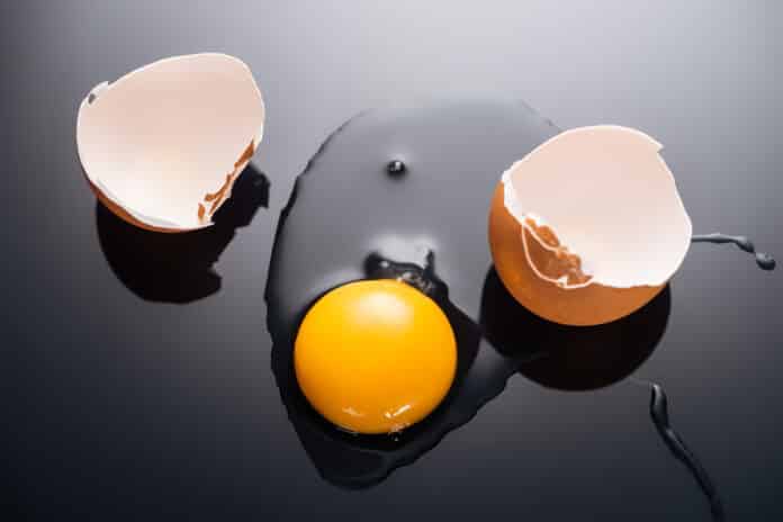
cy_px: 261
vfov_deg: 13.0
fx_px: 2284
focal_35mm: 105
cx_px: 392
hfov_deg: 19.5
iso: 125
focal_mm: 105
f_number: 9
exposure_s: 1/160
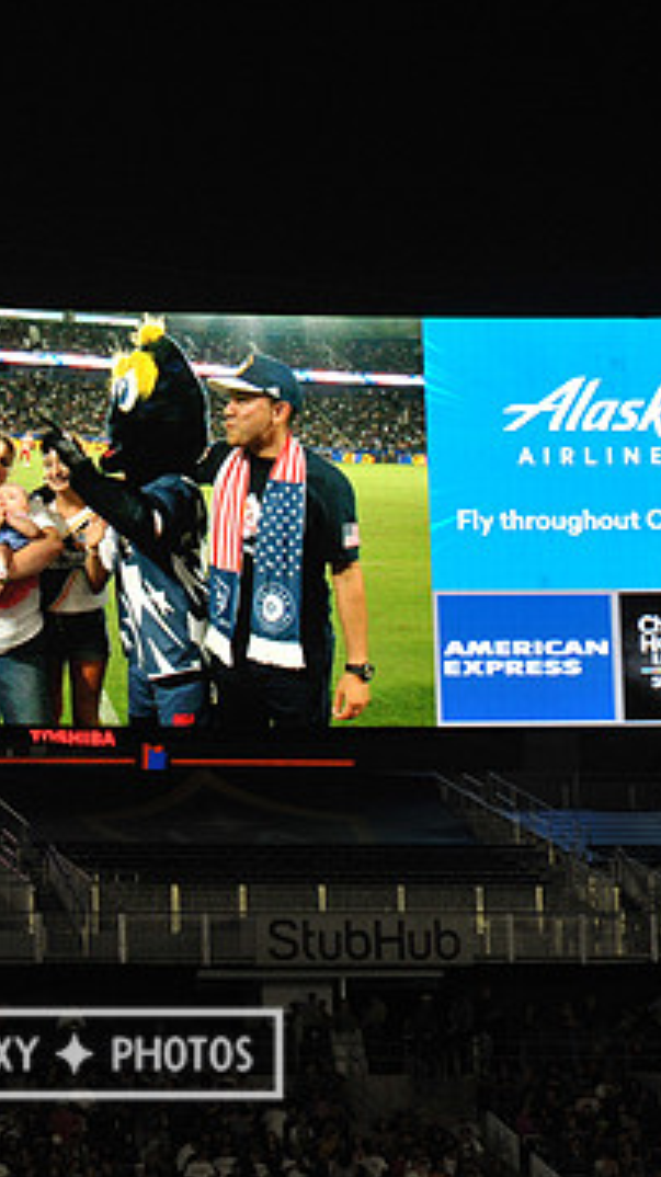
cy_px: 559
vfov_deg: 12.4
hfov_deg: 7.0
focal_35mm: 173
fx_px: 5398
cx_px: 49
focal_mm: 102
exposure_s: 1/320
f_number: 9
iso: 1250
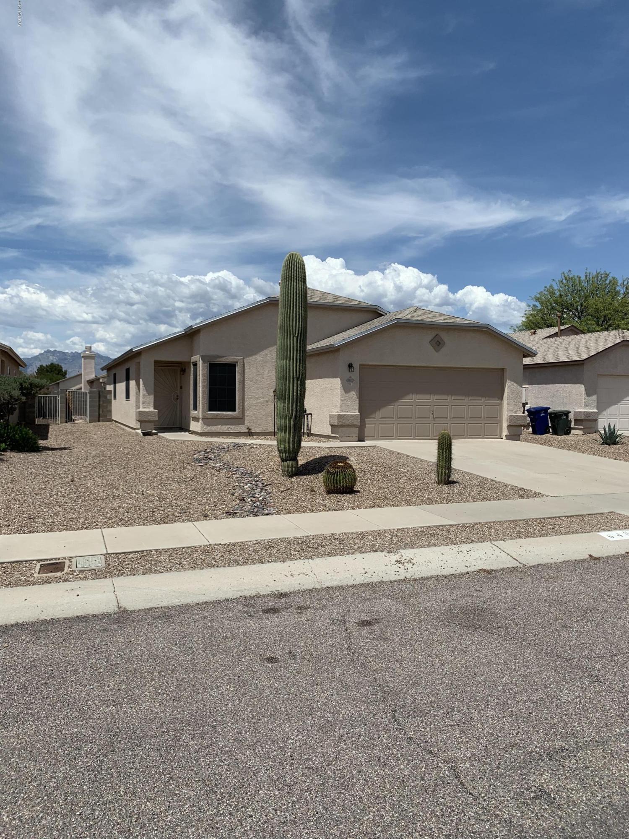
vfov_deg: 67.3
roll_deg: -0.4
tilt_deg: -1.3
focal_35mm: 26
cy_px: 420
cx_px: 314
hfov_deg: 53.1
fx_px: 630
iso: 25
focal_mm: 4.25
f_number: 1.8
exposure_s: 1/4274
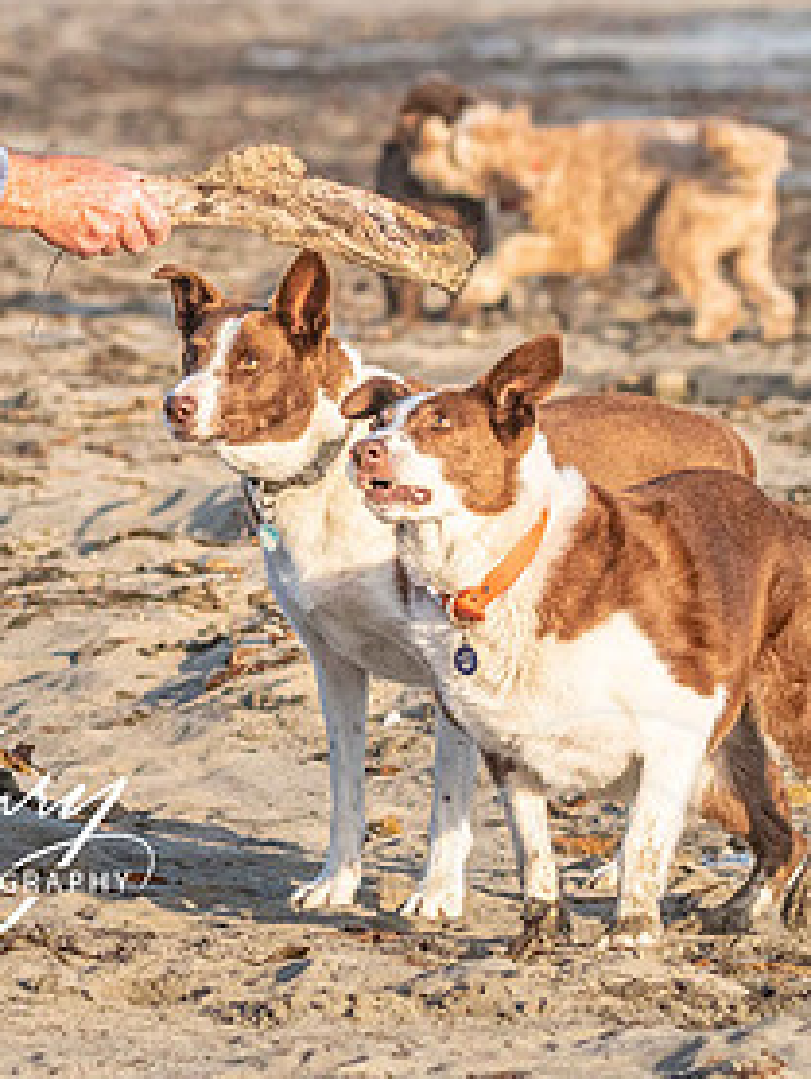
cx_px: -132
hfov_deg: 2.5
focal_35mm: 588
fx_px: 18340
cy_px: 887
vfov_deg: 3.4
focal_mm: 150
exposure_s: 1/1600
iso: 800
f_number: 6.3
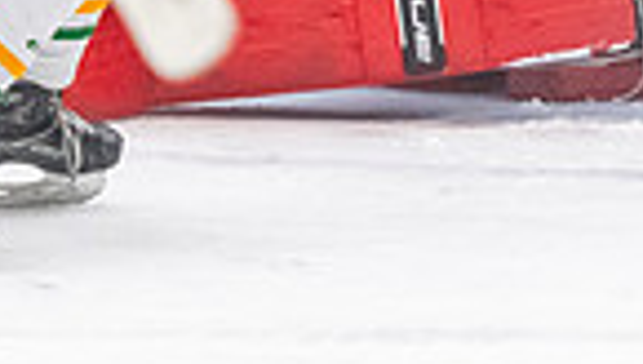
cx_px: 742
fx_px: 14357
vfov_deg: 1.4
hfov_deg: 2.6
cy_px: -433
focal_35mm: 841
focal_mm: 135
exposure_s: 1/640
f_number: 2.8
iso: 4000
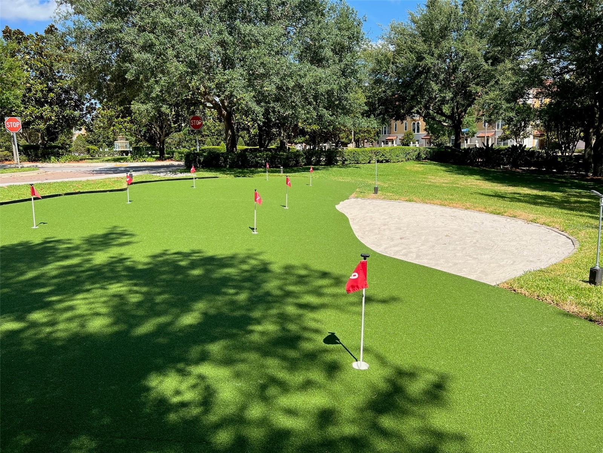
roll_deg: +1.3
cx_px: 302
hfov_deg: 67.3
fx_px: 453
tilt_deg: -11.3
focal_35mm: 26
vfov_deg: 53.1
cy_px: 226
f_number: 1.5
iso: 50
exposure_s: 1/2299
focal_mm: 5.7
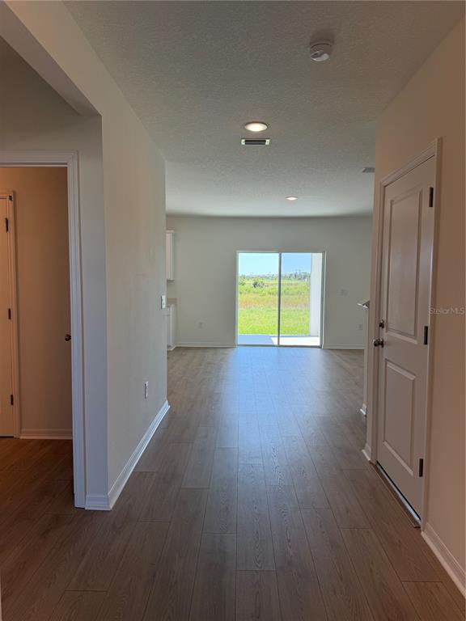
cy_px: 310
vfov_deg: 71.6
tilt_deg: -3.7
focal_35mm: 24
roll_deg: -0.1
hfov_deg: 56.8
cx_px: 233
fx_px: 431
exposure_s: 1/228
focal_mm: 6.76
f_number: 1.78
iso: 80
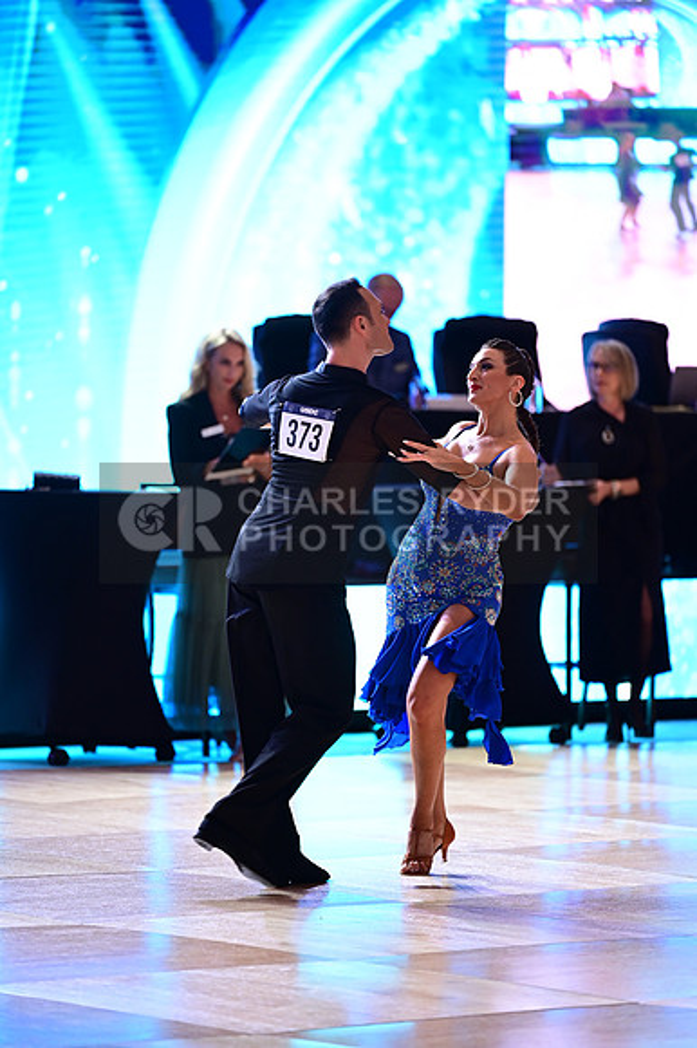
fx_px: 5815
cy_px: 524
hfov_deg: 6.9
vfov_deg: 10.3
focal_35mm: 200
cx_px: 348
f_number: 2.8
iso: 2000
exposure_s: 1/400
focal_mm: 200
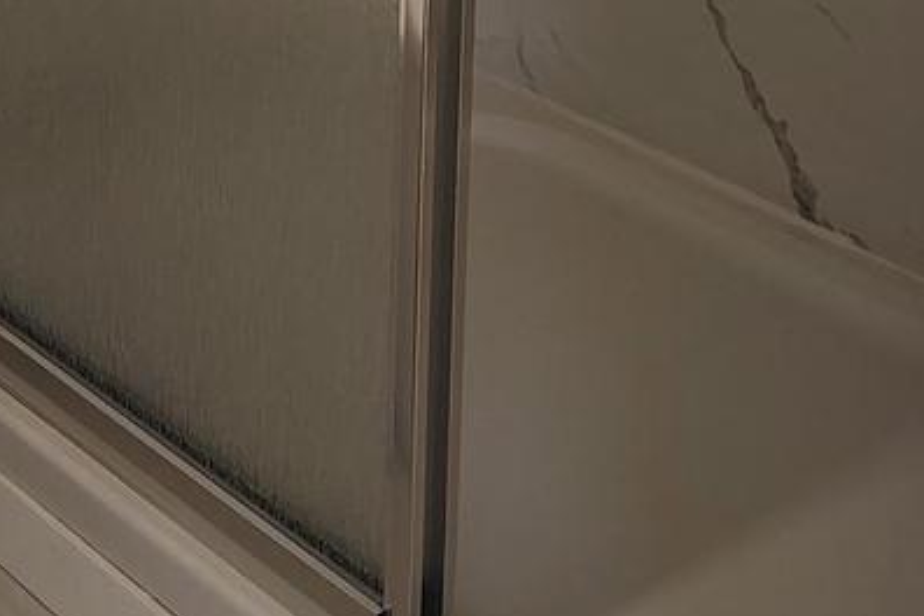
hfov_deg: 21.6
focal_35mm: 91
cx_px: -9
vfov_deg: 13.5
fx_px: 2335
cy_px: -492
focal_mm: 5.56
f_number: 1.8
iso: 688
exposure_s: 1/120
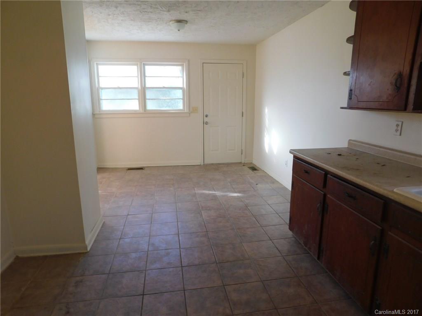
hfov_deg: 73.9
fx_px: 280
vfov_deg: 58.9
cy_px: 158
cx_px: 211
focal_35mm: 23
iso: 140
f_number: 3
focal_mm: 4
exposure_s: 1/30
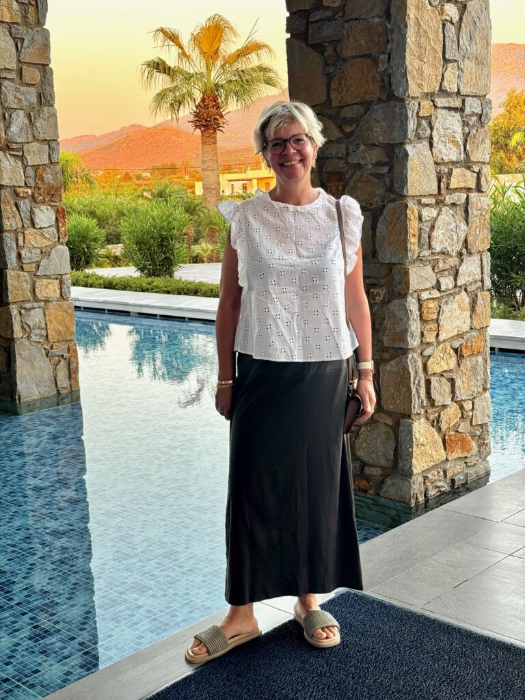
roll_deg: +2.7
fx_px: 971
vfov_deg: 39.7
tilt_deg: -9.9
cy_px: 350
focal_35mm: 48
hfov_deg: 30.3
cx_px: 262
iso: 64
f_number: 1.78
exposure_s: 1/121
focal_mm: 6.76
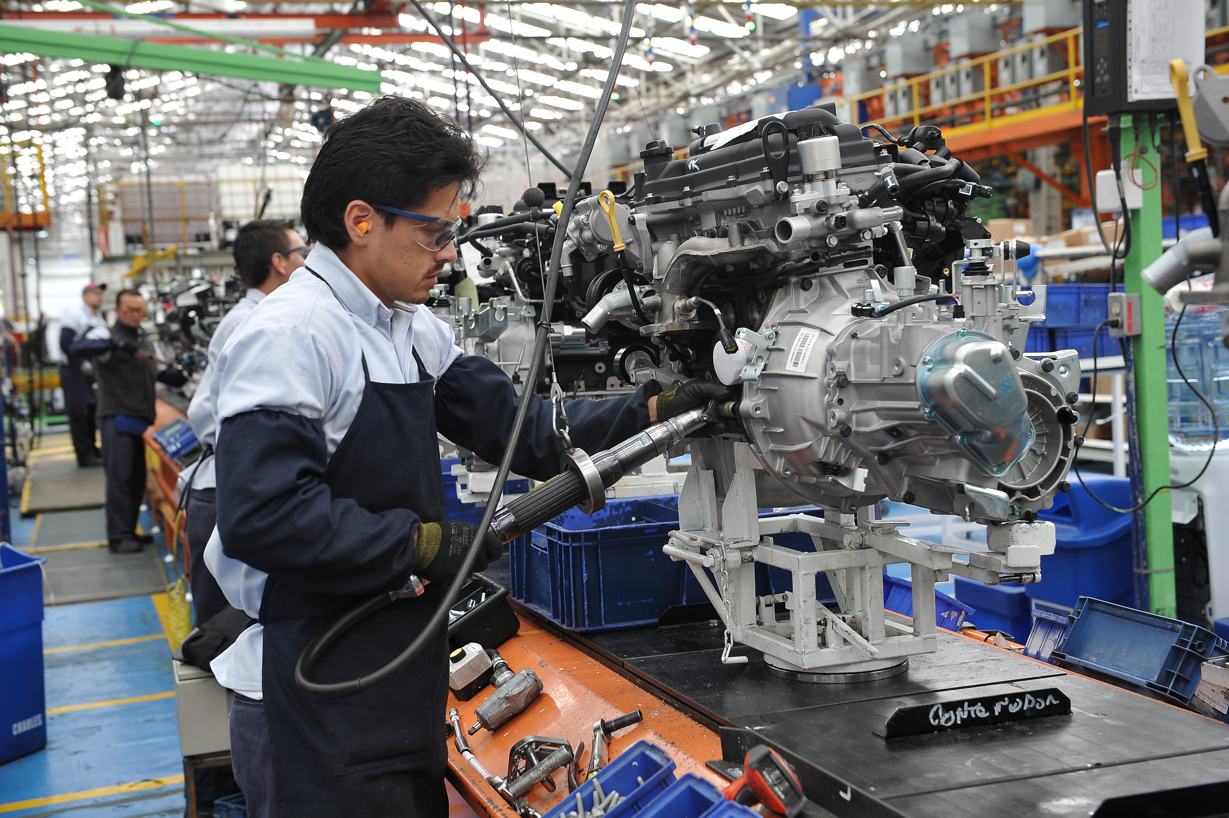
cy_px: 409
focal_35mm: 48
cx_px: 614
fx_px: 1638
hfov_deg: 41.1
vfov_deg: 28.0
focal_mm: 48
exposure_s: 1/40
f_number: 4.5
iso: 1000
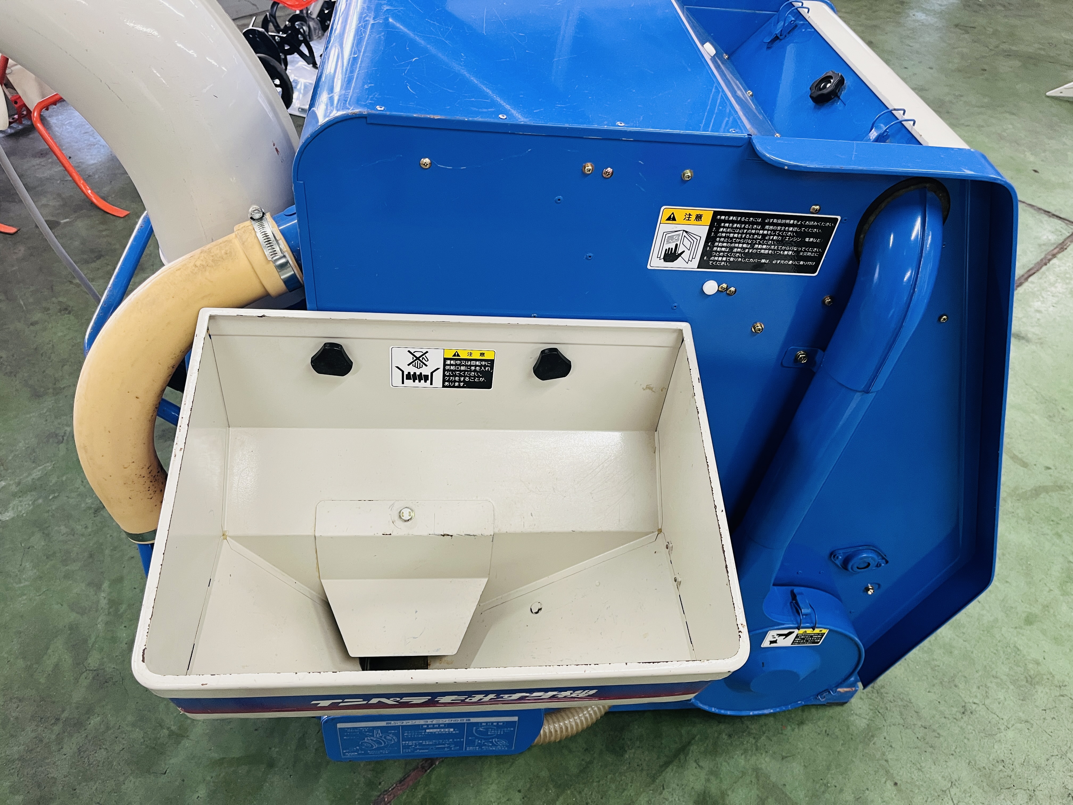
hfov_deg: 67.3
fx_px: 806
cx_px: 536
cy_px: 402
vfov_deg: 53.1
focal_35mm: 26
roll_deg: -0.7
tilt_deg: -44.4
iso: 160
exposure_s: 1/60
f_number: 1.6
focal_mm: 5.1
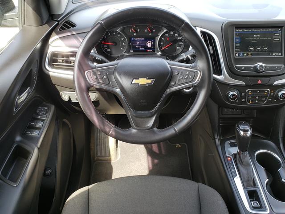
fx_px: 214
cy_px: 107
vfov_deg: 53.1
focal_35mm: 26
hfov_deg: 67.3
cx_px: 142
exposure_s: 1/100
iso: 100
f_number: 2.4
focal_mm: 4.3
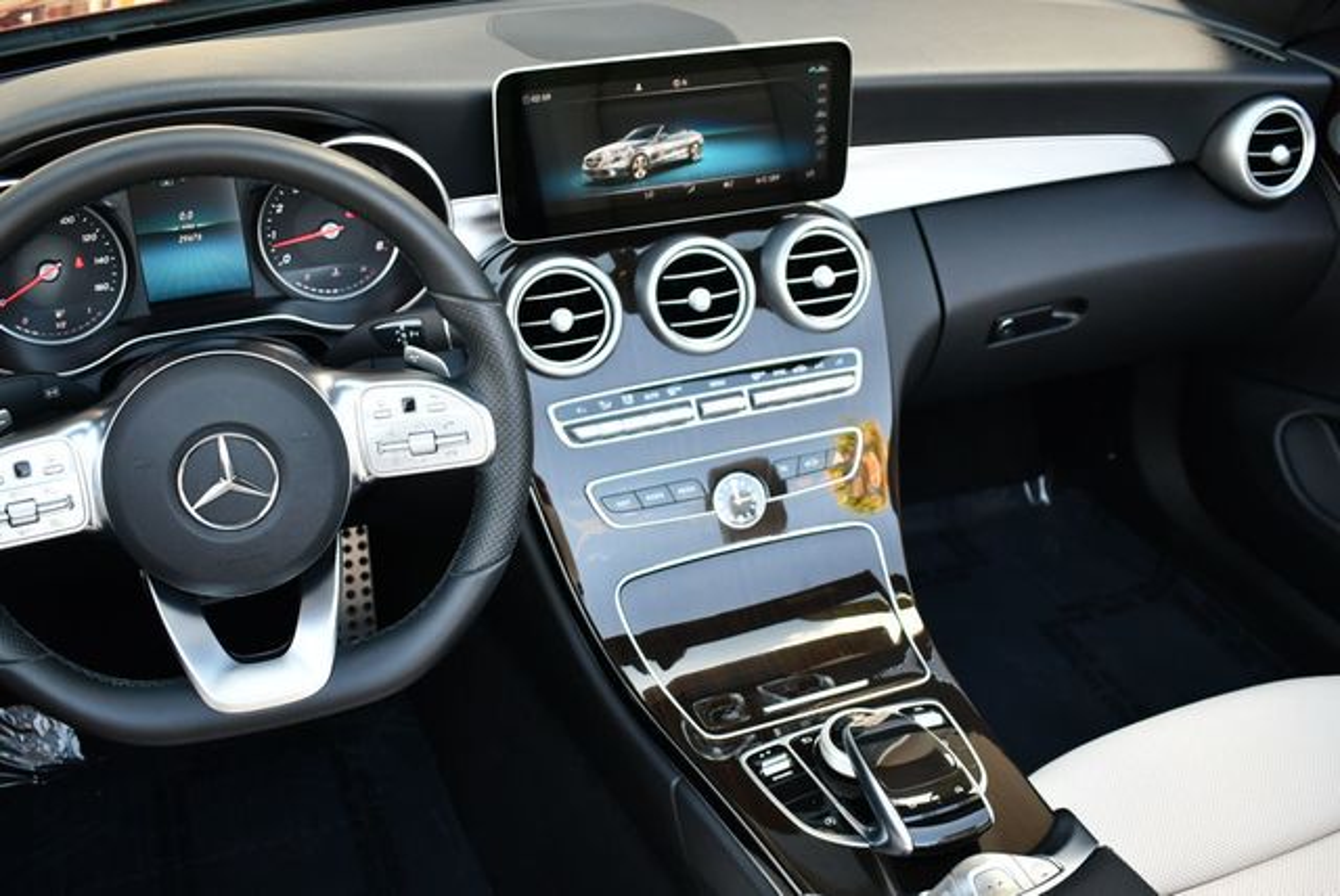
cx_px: 670
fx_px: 1341
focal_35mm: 36
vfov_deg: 36.9
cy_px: 448
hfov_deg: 53.1
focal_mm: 18
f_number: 3.5
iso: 720
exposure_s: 1/250
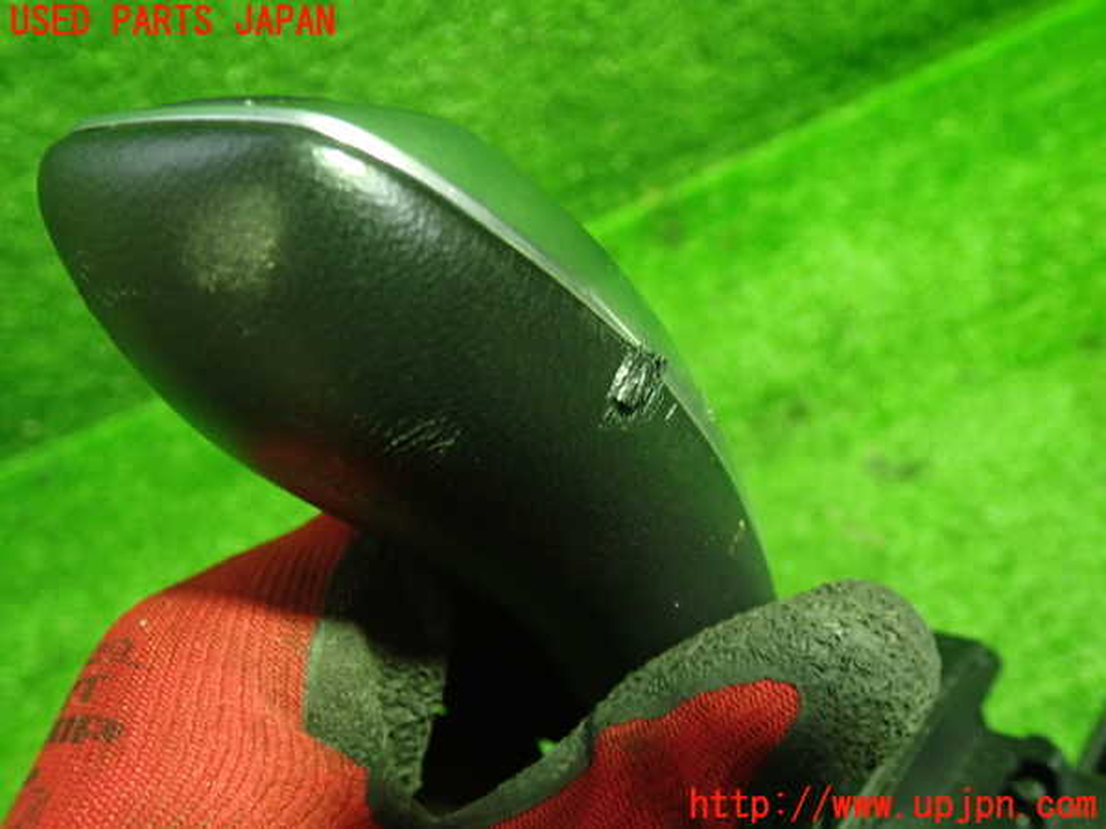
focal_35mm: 30
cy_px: 414
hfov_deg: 60.0
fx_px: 959
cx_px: 553
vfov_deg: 46.8
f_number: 2.3
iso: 640
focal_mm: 5.4
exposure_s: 1/30
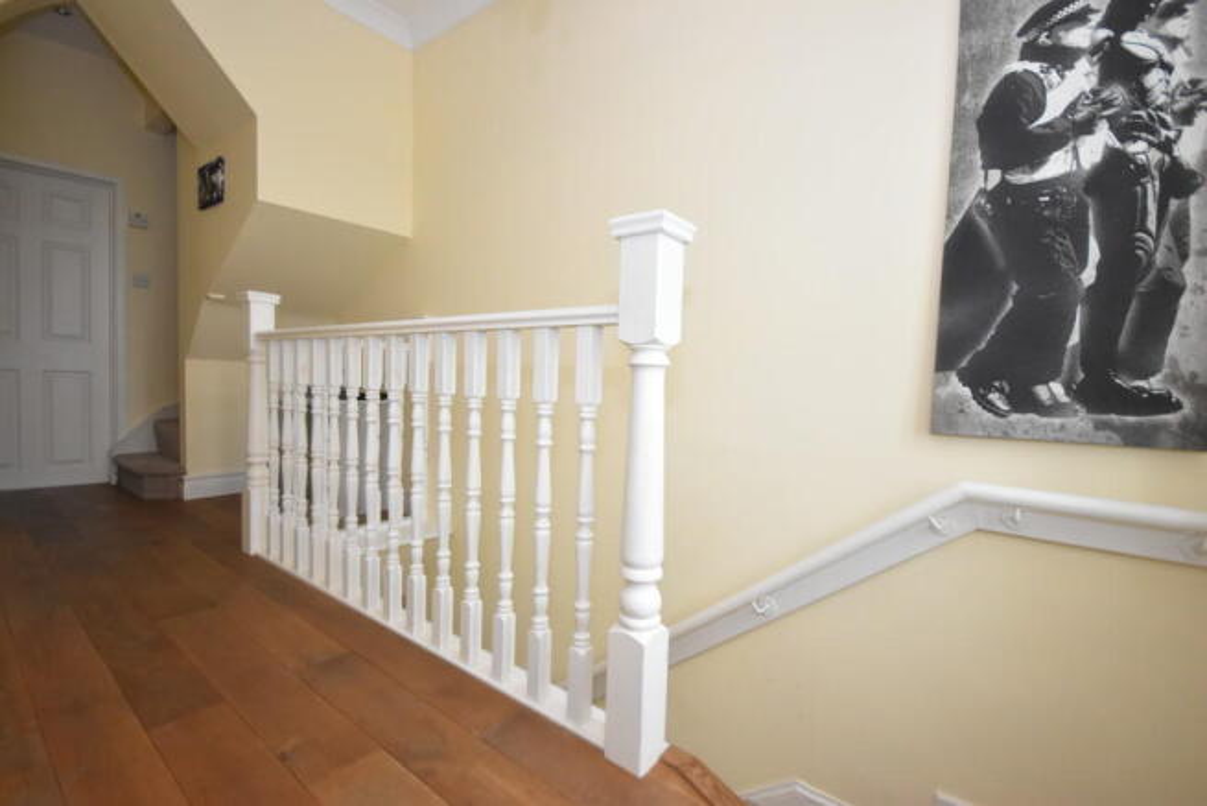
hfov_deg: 100.4
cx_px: 604
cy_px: 403
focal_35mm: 15
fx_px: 503
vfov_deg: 77.4
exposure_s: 1/125
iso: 1800
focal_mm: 10
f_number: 4
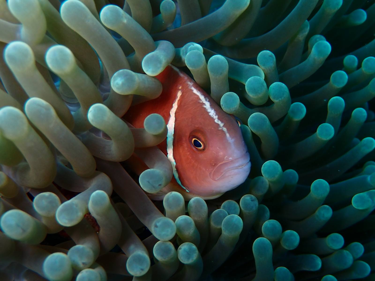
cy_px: 140
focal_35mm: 58
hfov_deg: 33.2
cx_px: 188
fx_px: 628
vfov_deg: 25.2
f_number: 5
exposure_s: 1/125
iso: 200
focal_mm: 10.35
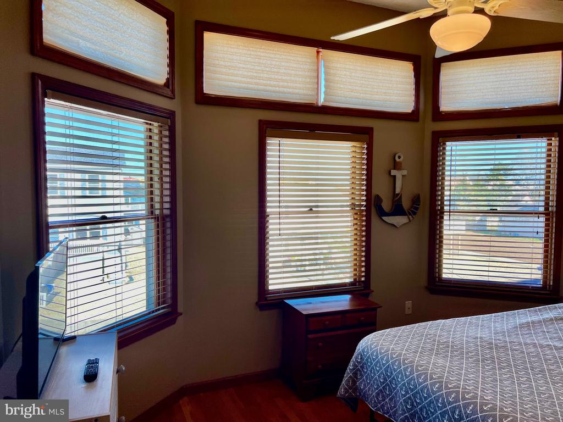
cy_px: 211
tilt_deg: -3.3
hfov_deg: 67.3
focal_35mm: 26
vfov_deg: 53.1
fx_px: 423
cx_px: 282
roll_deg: +0.0
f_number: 1.5
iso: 40
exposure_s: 1/259
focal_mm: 5.7
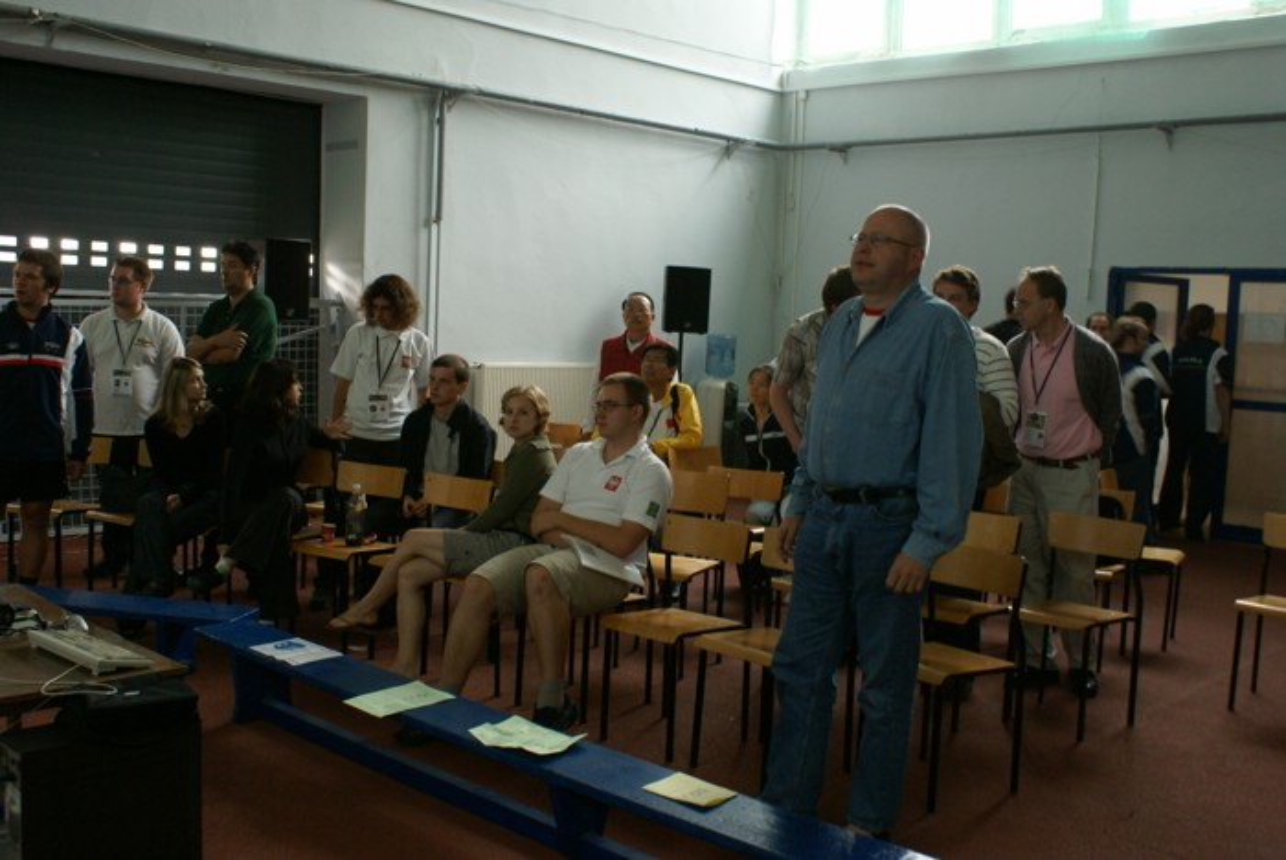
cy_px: 430
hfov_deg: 53.1
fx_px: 1287
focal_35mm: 36
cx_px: 643
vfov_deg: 36.9
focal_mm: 24
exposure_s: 1/25
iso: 400
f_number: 5.6
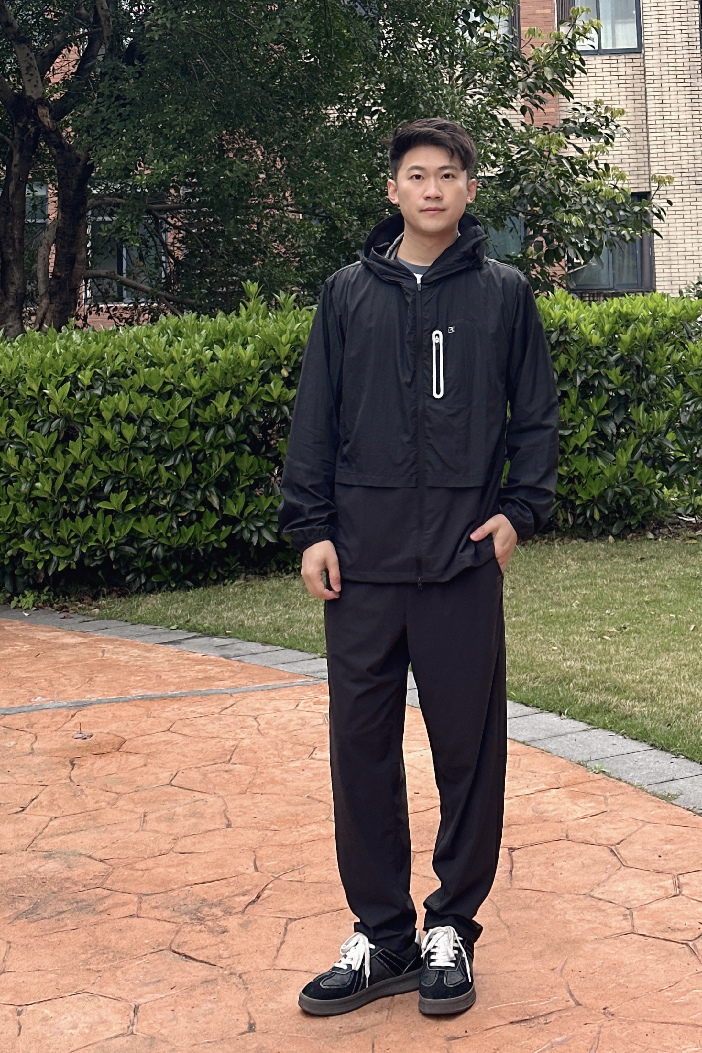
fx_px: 1696
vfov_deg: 34.4
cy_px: 451
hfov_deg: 23.3
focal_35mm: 58
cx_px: 457
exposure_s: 1/251
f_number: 1.78
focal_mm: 6.86
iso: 50
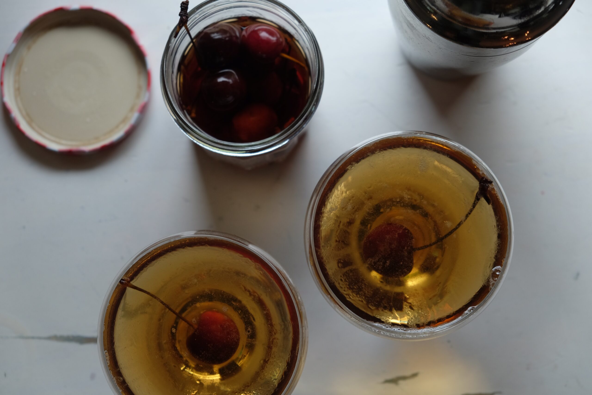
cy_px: 198
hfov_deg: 30.1
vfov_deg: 20.3
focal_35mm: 67
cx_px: 296
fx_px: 1102
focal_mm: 44.4
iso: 250
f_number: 4
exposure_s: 1/60
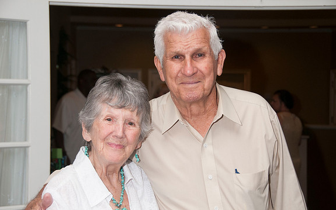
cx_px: 169
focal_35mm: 77
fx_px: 705
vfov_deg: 16.9
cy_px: 108
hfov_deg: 26.8
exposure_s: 1/250
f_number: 5.6
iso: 400
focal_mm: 50
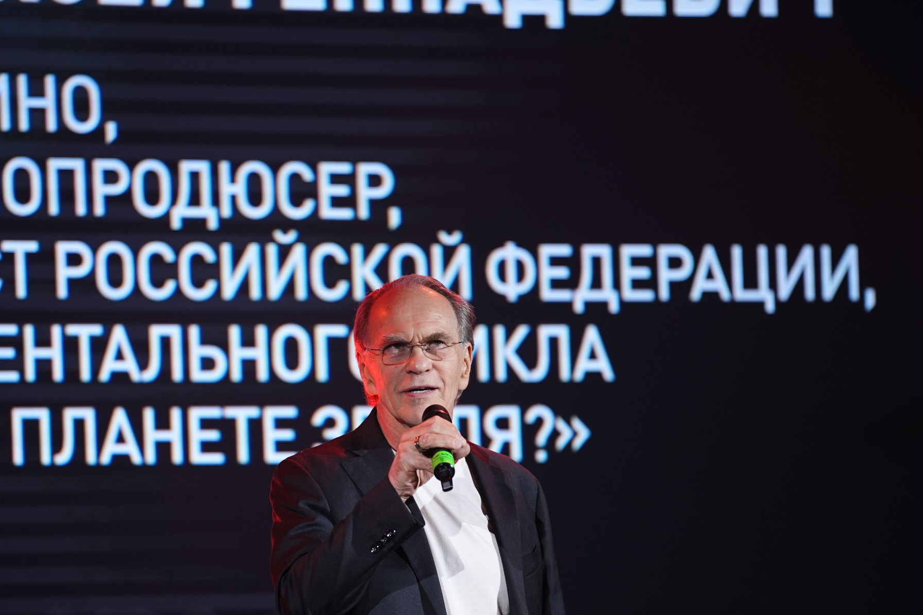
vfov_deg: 4.8
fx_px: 7308
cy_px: 379
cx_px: 317
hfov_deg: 7.2
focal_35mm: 285
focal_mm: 200
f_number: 2.8
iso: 640
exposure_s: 1/320
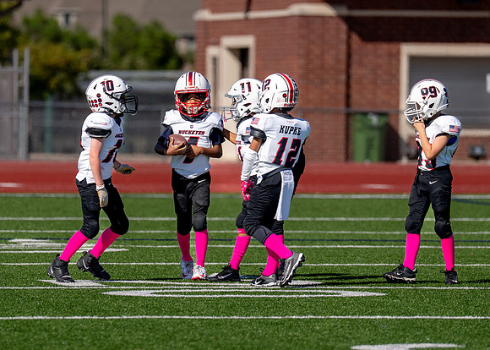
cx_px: 180
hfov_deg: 4.9
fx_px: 5771
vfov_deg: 3.5
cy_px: 160
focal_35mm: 415
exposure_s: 1/4000
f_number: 2.8
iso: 160
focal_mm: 200
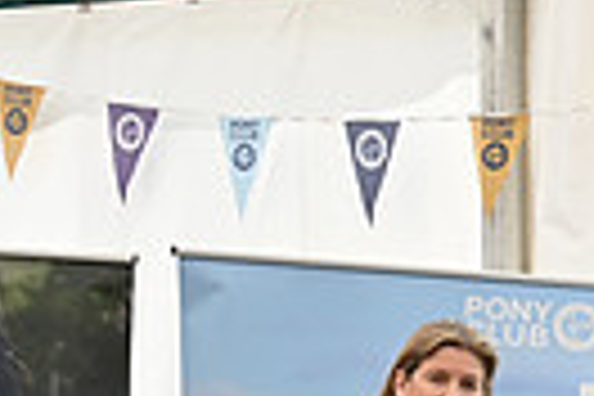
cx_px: 1228
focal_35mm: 127
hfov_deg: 13.5
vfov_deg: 10.4
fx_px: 2095
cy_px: 598
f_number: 8
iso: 800
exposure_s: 1/320
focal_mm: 29
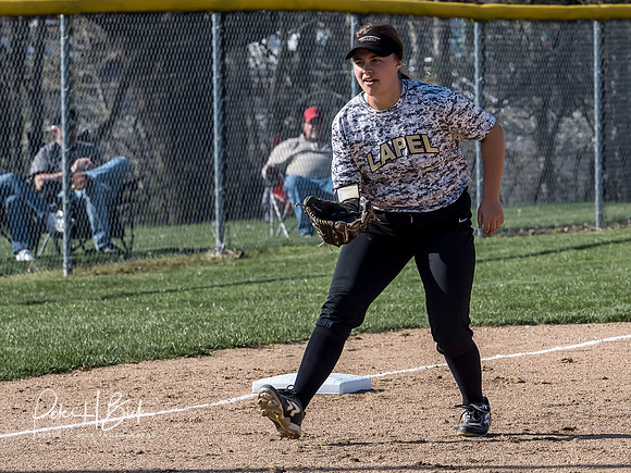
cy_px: 167
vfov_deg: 3.7
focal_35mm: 399
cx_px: 408
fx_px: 7277
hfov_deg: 5.0
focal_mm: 144
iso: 400
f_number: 6.3
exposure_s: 1/1600
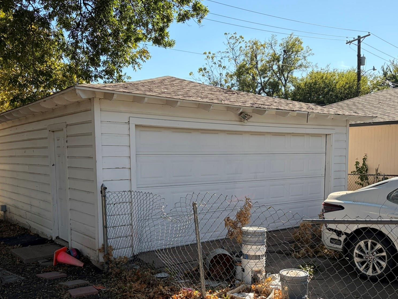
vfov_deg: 39.3
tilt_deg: -5.1
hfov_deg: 51.2
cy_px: 194
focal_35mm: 36
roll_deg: -0.6
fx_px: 414
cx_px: 223
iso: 64
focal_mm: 5.96
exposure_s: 1/2075
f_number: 1.6
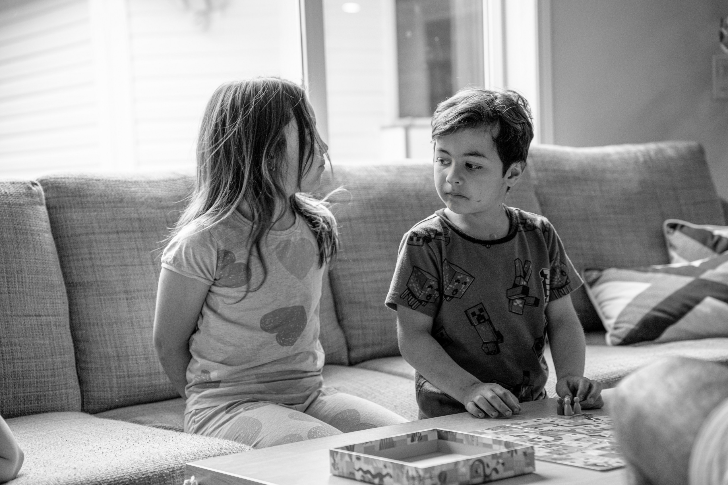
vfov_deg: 19.5
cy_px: 242
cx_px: 364
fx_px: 1416
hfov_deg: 28.8
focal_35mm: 70
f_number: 4
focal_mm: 70
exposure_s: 1/100
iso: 640
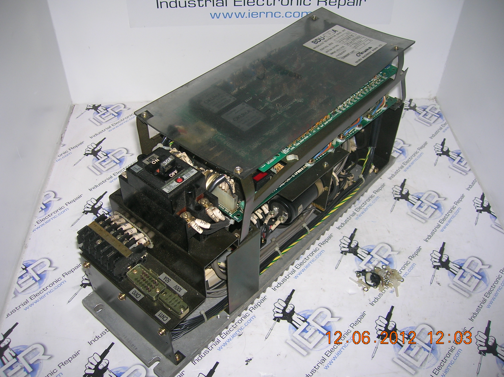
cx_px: 252
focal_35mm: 34
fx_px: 495
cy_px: 188
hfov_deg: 54.0
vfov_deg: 41.7
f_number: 2.9
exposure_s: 1/60.1
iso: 50
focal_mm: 5.7
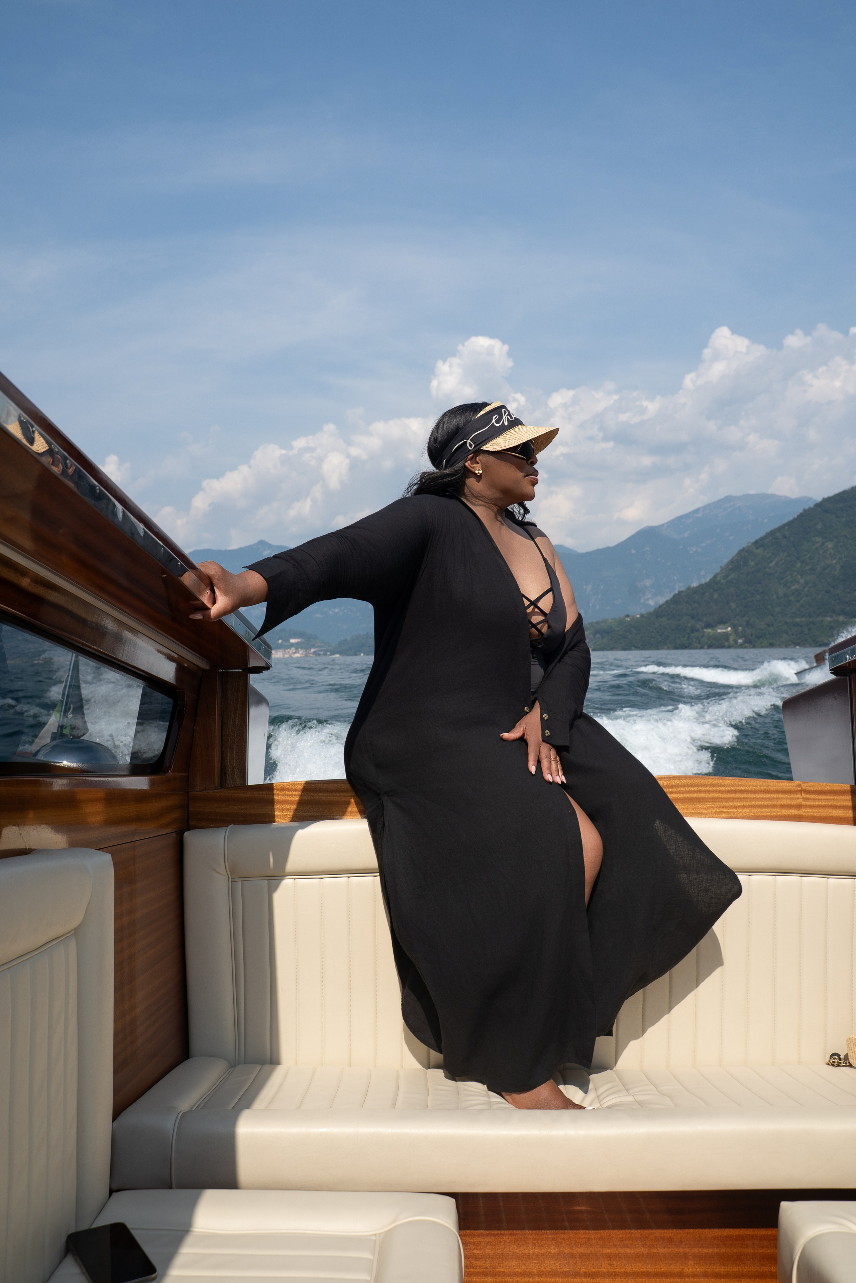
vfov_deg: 61.9
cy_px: 642
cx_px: 428
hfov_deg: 43.6
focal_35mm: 30
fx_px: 1070
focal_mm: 30
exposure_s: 1/500
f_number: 7.1
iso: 100
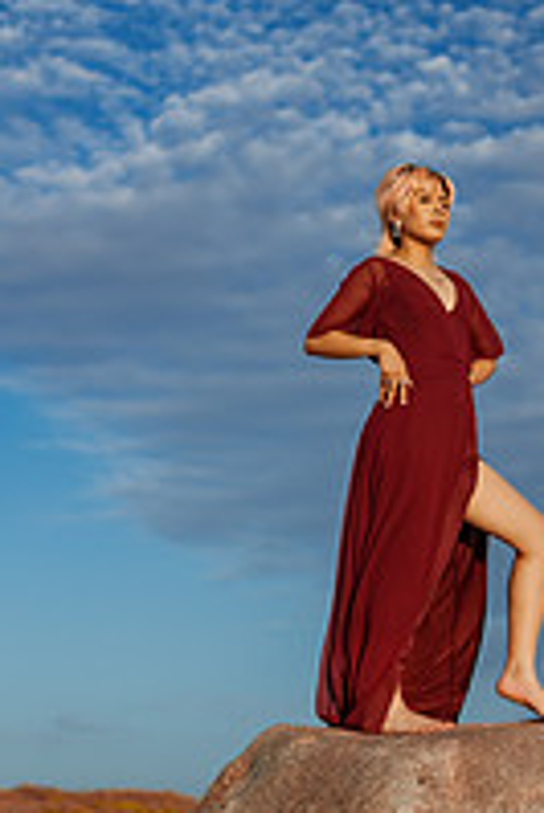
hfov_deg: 17.1
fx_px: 1787
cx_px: 446
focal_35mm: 79
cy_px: 388
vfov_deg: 25.7
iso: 100
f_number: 1.4
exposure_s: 1/8000
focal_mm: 35
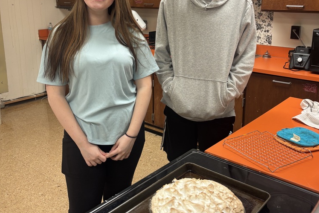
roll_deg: +0.0
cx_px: 160
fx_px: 328
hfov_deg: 51.9
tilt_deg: -11.9
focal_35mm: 37
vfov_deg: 35.6
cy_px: 73
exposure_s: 1/60
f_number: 1.6
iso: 100
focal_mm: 5.96
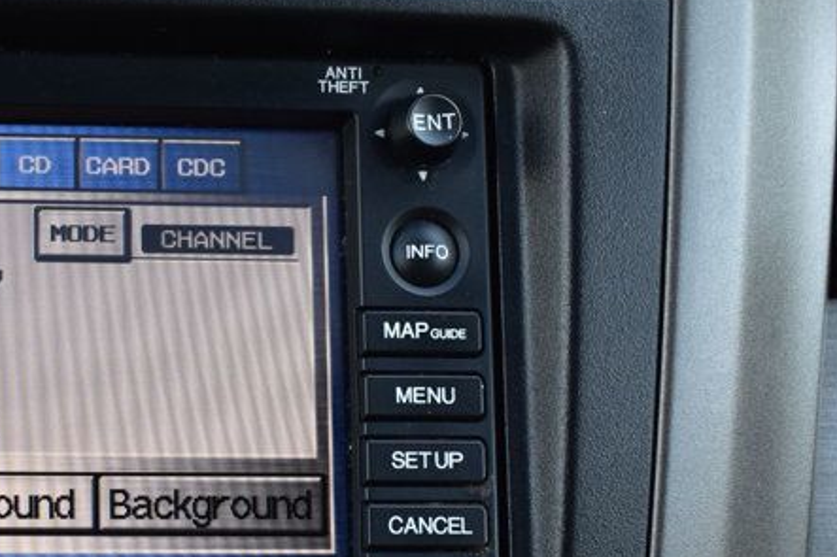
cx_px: -30
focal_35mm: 97
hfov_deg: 20.3
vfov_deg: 14.0
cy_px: 438
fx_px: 2254
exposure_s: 1/30
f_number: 7.1
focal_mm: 28
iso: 400
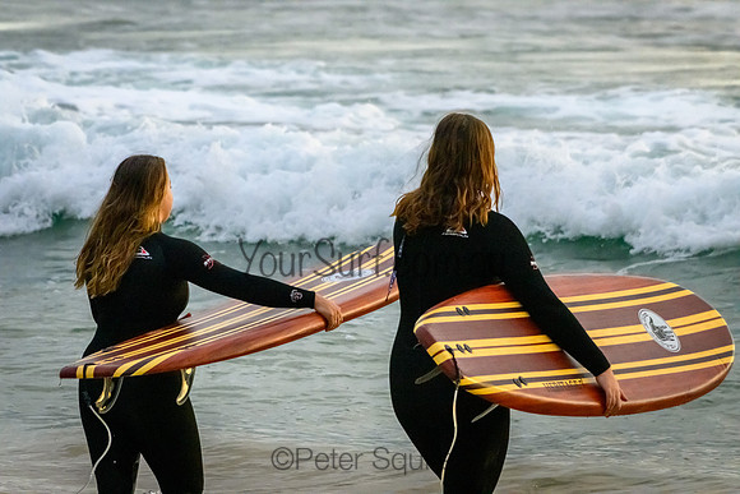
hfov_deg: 5.2
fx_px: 8224
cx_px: 370
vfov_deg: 3.4
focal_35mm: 400
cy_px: 247
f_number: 11
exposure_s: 1/4000
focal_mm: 400
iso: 16000
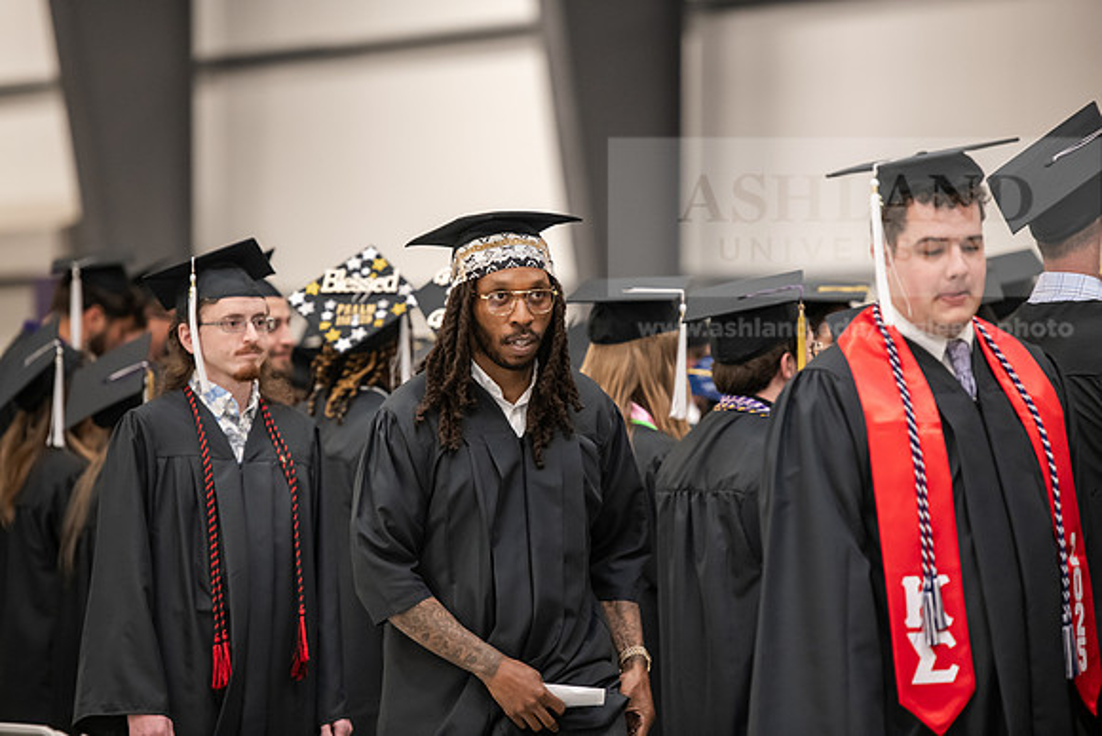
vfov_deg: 7.6
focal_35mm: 180
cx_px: 551
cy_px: 368
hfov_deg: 11.4
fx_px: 5511
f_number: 3.2
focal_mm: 180
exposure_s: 1/200
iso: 2500
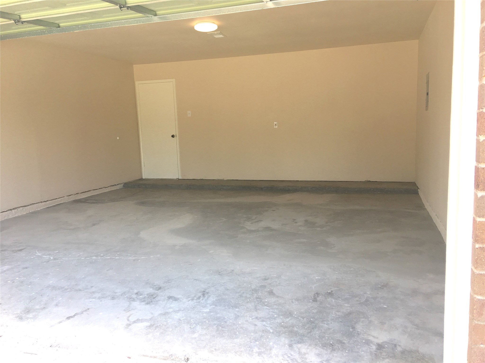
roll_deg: +1.5
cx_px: 242
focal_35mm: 29
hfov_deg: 61.7
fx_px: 406
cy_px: 182
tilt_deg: -6.0
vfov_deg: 48.2
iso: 25
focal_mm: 4.15
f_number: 2.2
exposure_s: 1/180
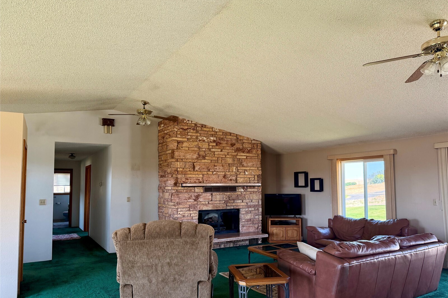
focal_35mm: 25
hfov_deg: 71.5
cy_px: 164
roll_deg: +0.1
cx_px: 224
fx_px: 311
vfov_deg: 51.2
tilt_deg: +2.8
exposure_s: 1/143
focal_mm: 6.76
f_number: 1.78
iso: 200
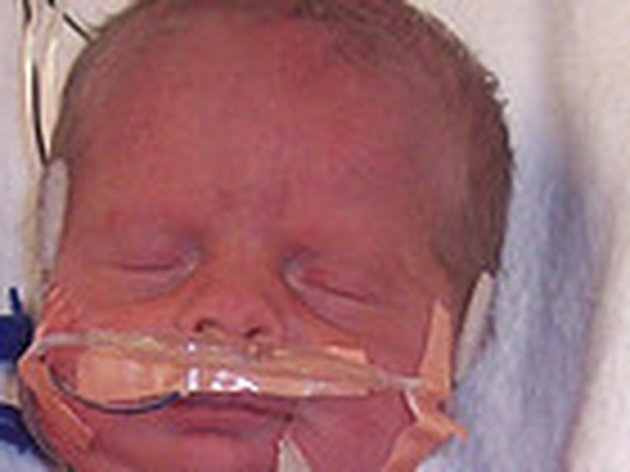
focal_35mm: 161
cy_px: 798
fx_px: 2930
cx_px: 166
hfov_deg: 12.2
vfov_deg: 8.9
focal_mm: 8
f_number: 2.8
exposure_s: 1/60
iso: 140
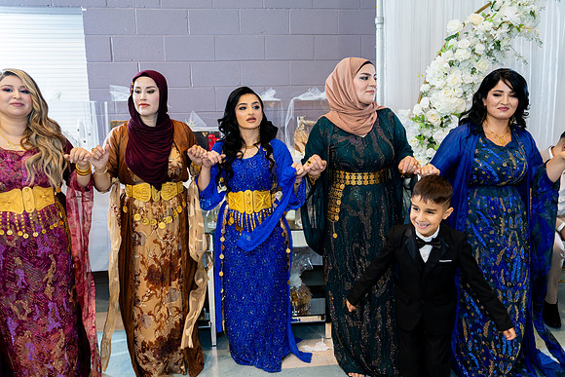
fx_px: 455
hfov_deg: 63.6
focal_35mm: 29
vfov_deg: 45.0
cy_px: 188
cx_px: 282
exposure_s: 1/250
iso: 800
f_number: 2.8
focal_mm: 29
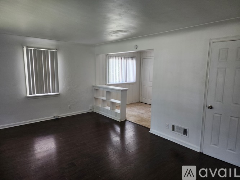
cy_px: 90
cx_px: 120
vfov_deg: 58.9
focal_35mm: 23
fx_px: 159
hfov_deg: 73.9
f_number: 1.8
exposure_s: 1/180
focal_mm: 6.4
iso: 200
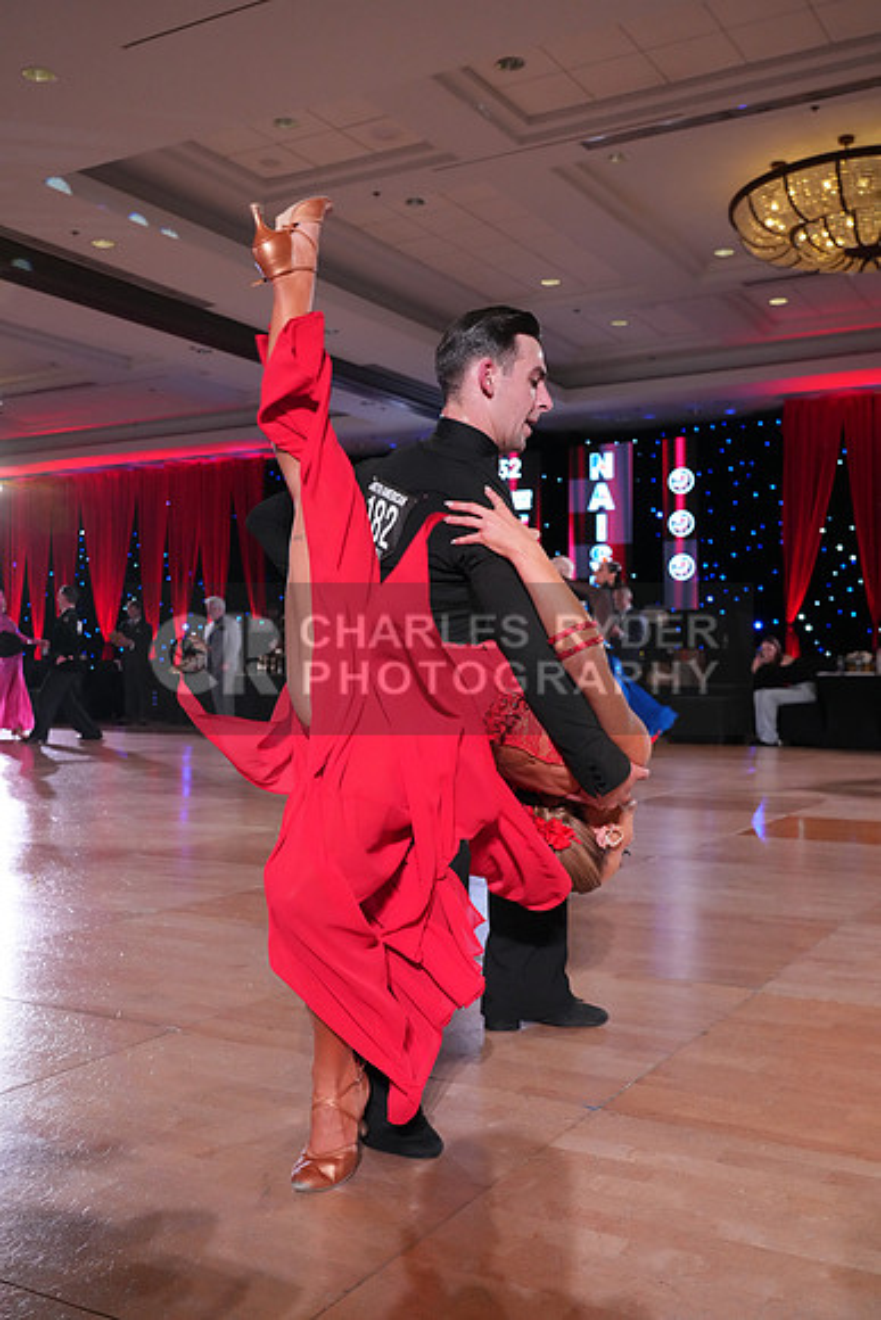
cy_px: 660
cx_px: 440
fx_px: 1211
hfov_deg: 40.0
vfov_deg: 57.2
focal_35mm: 33
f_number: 5
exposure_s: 1/400
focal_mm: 33
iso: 5000
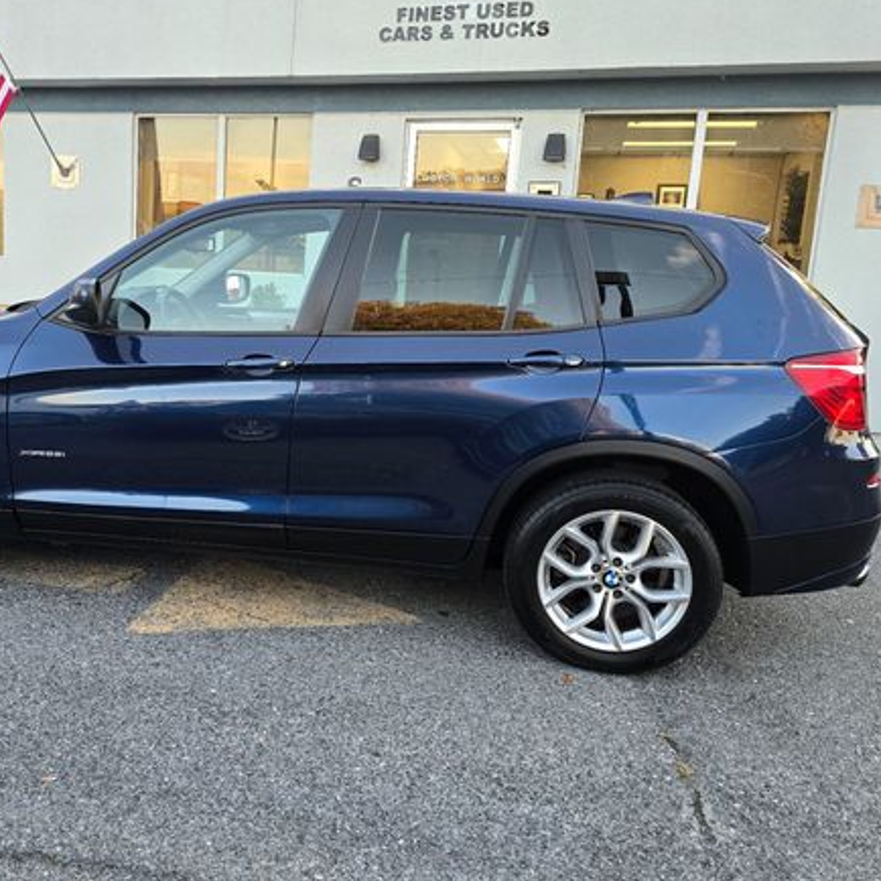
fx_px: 864
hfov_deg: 53.1
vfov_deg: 53.9
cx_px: 302
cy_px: 398
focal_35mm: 30
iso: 125
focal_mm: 6.3
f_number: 1.7
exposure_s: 1/180
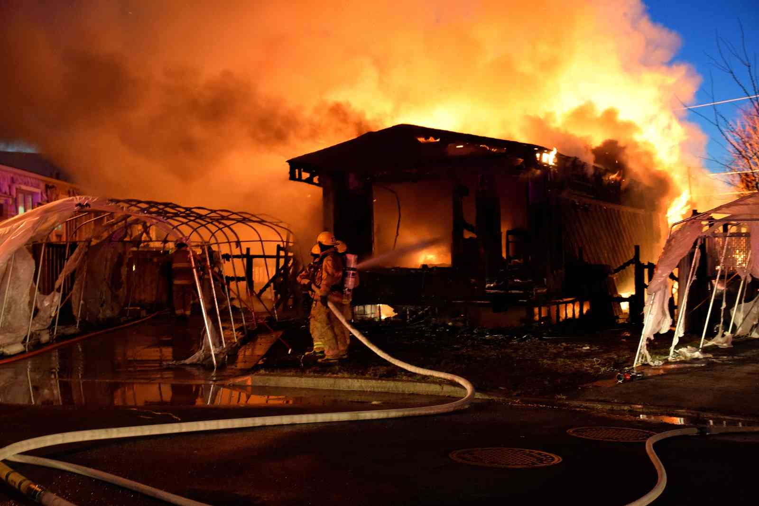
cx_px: 380
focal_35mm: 48
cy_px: 253
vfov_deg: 28.1
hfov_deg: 41.1
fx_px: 1012
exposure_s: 1/30
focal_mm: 32
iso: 3200
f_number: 3.5
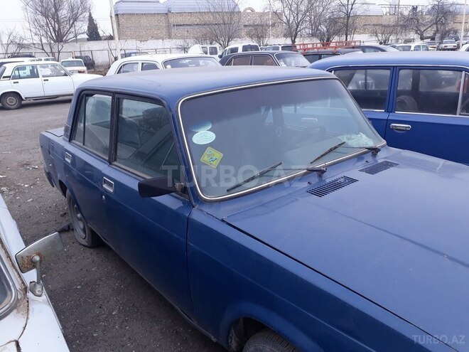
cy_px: 176
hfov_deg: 65.3
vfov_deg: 51.4
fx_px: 366
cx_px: 234
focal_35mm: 27
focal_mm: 3.6
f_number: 1.9
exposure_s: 1/393
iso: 40
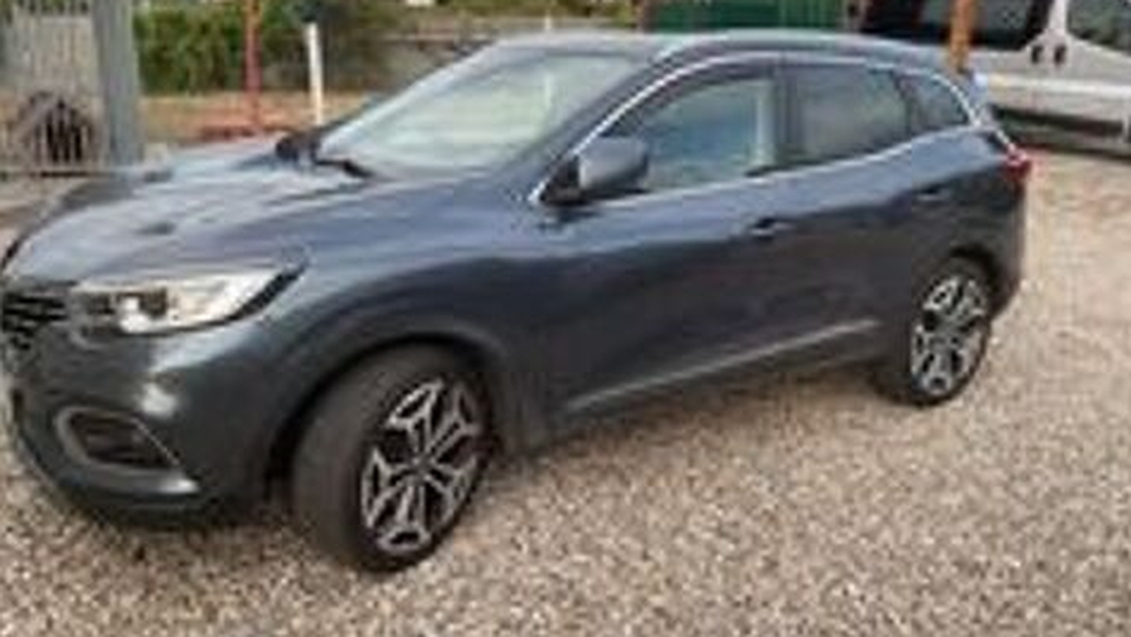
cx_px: 568
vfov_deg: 36.7
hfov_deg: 61.0
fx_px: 960
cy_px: 344
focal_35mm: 32
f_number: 1.8
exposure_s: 1/120
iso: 20
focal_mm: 3
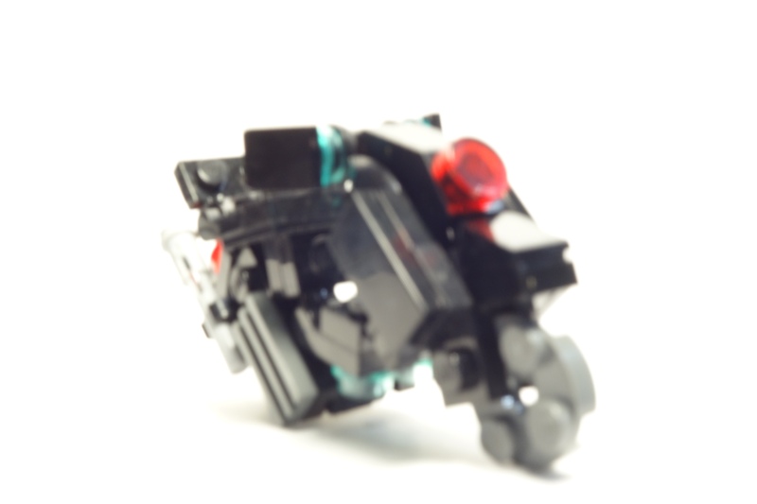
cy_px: 252
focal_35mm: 45
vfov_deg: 29.9
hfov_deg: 43.6
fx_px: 946
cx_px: 378
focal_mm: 16.78
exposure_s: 1/6
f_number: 11
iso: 500
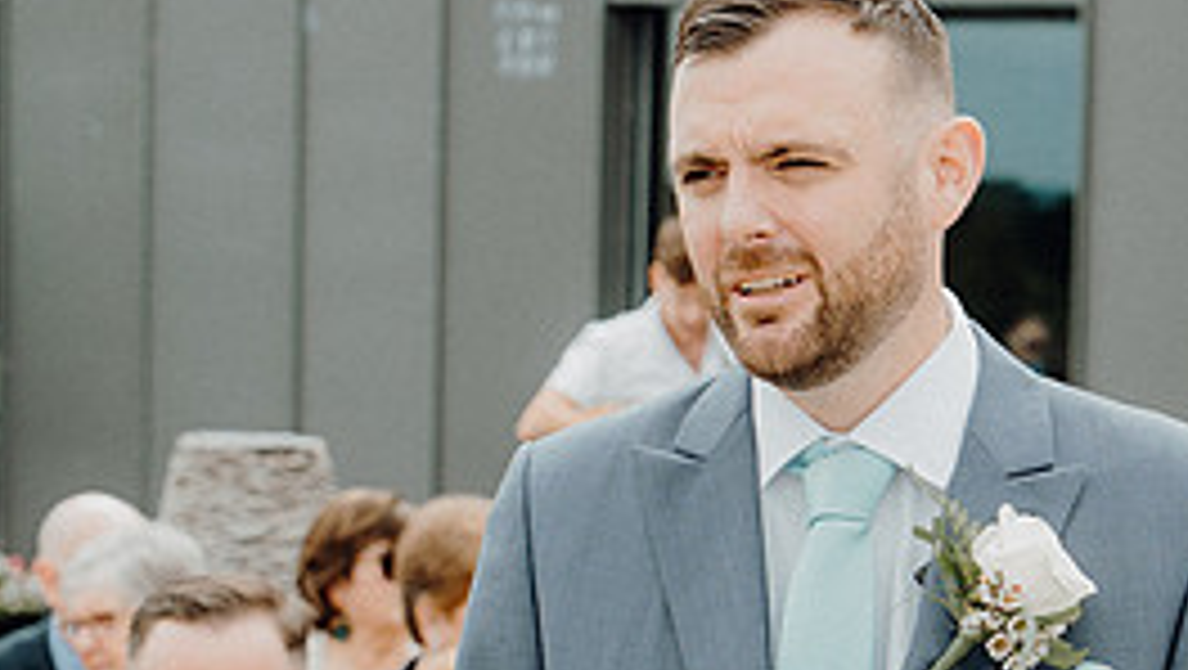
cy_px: 722
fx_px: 5076
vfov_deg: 7.5
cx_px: 796
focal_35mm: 161
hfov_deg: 13.3
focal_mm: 47
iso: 125
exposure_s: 1/500
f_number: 3.5
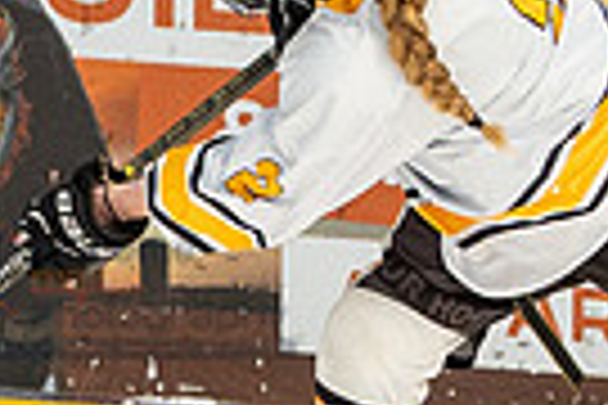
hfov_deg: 1.4
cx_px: 108
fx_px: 24707
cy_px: 740
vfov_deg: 0.9
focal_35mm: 1463
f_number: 3.5
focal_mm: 150
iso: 800
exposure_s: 1/1600
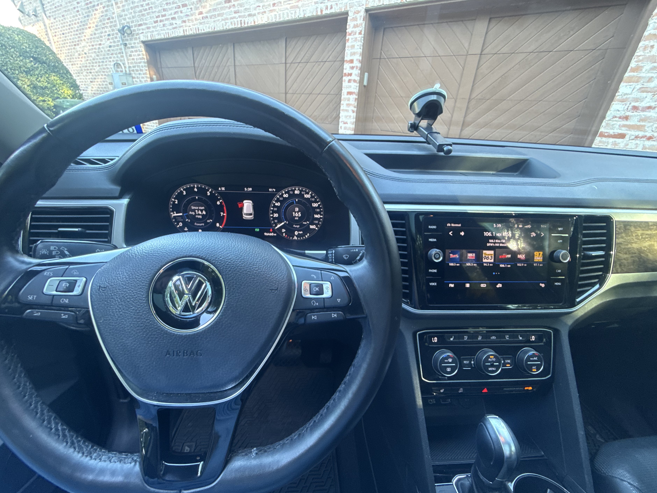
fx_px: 285
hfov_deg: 98.1
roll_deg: -3.4
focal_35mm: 15
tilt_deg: -25.4
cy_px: 250
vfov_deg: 81.7
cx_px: 319
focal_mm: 2.22
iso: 320
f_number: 2.2
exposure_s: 1/56
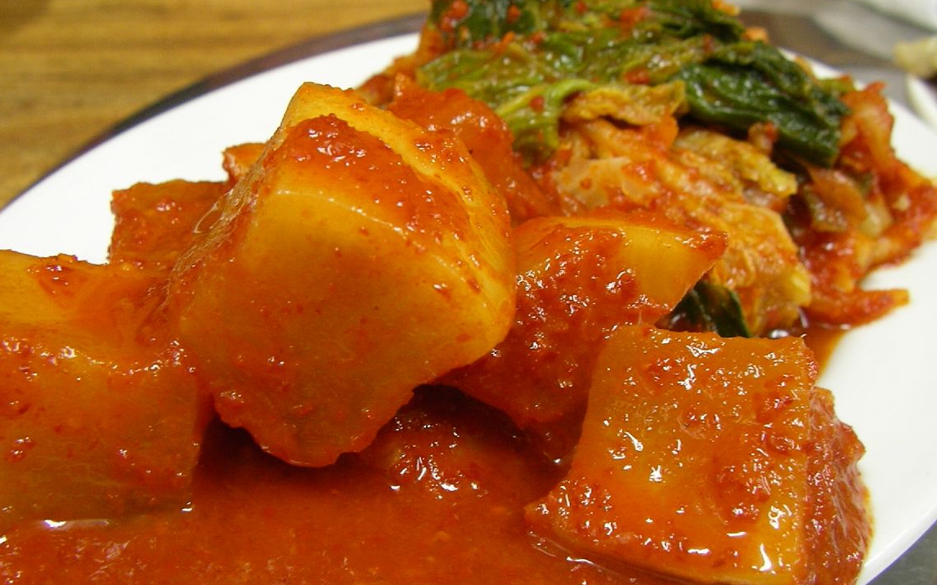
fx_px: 1149
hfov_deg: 44.4
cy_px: 333
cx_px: 446
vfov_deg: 28.6
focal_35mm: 45
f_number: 2.9
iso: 100
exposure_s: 1/9.9
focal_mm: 6
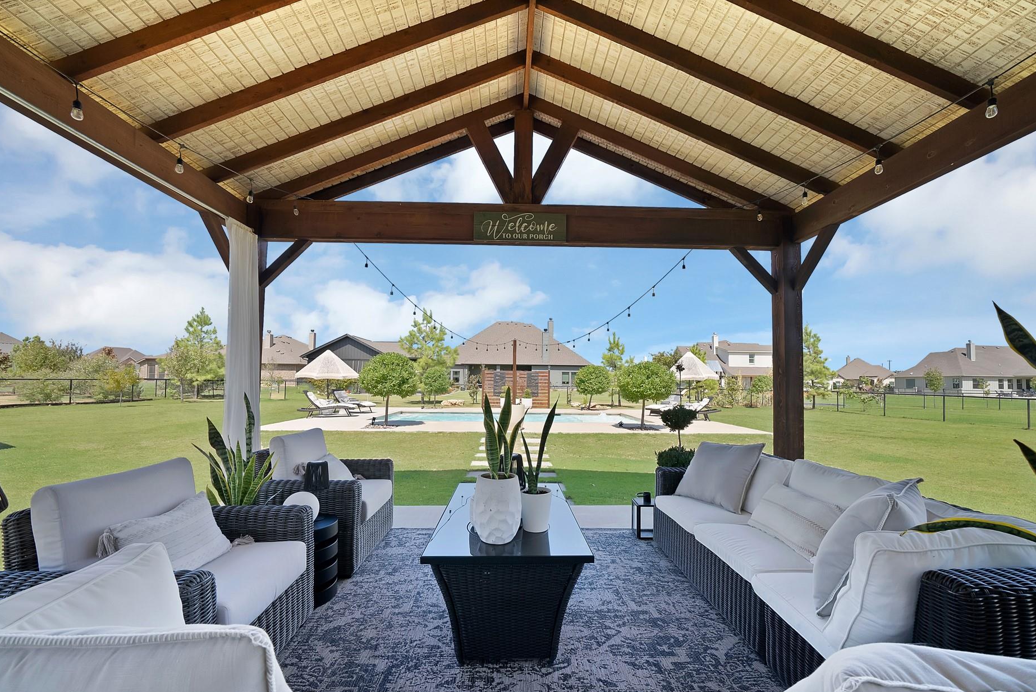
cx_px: 522
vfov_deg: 85.4
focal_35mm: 13
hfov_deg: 108.3
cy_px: 365
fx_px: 374
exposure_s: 1/60
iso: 500
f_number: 9
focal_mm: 12
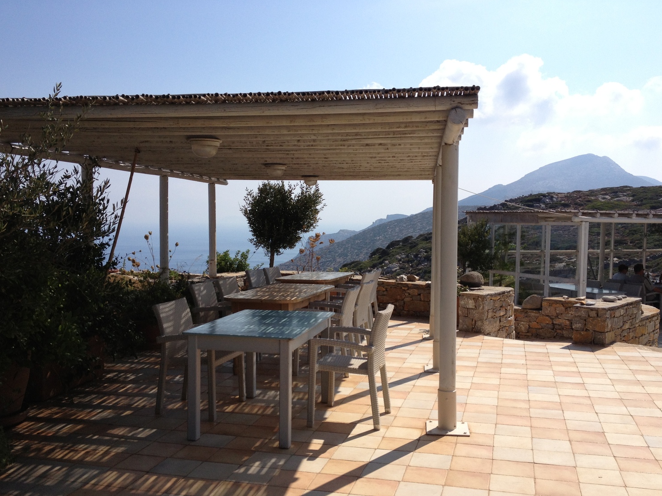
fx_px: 727
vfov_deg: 37.7
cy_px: 268
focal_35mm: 38
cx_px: 335
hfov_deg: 49.0
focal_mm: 4.28
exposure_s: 1/2513
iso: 50
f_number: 2.4
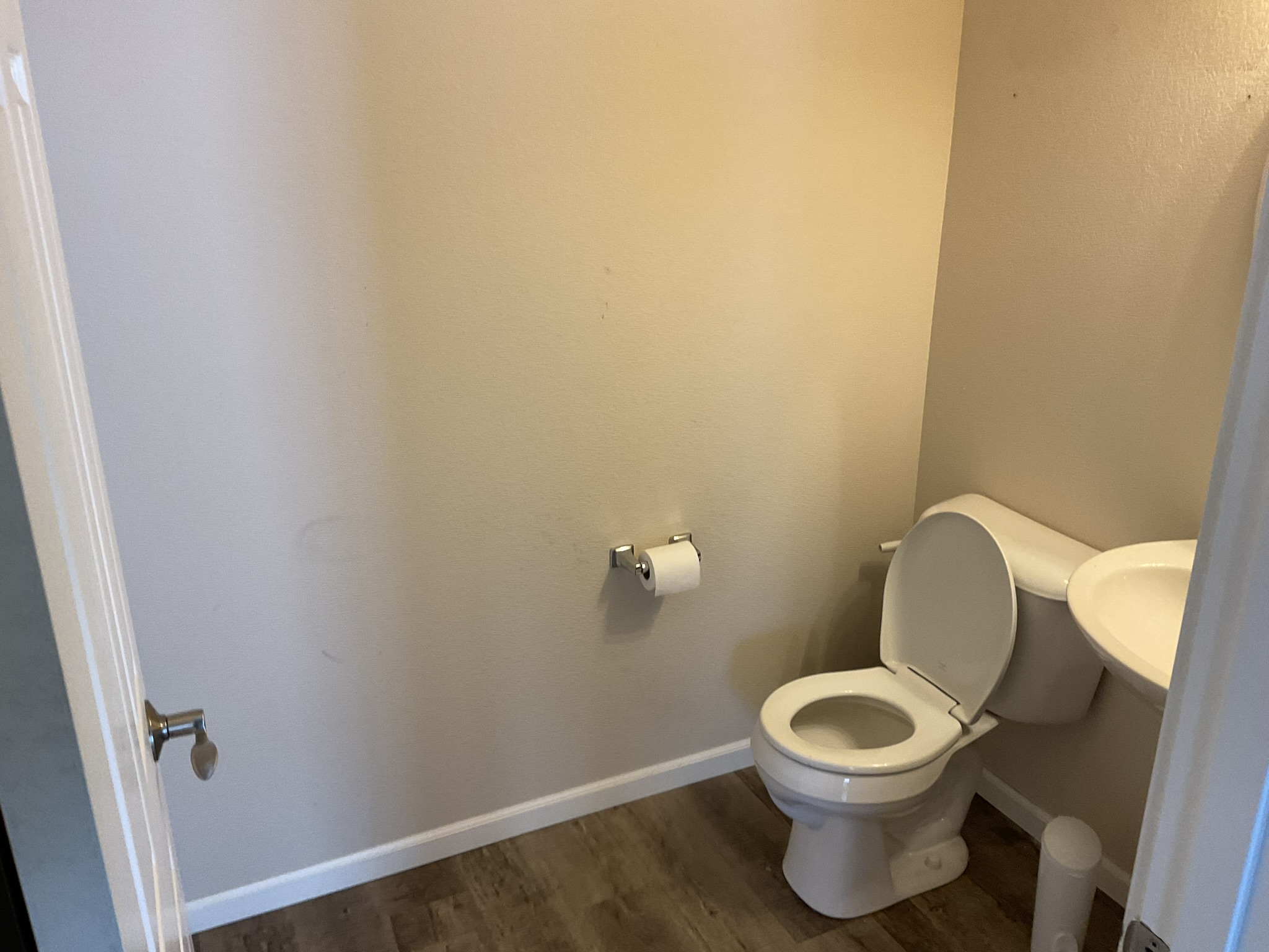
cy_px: 476
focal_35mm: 29
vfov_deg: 48.2
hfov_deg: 61.7
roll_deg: -1.5
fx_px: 1063
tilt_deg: -19.5
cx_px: 634
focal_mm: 3
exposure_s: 1/60
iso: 80
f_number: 1.8
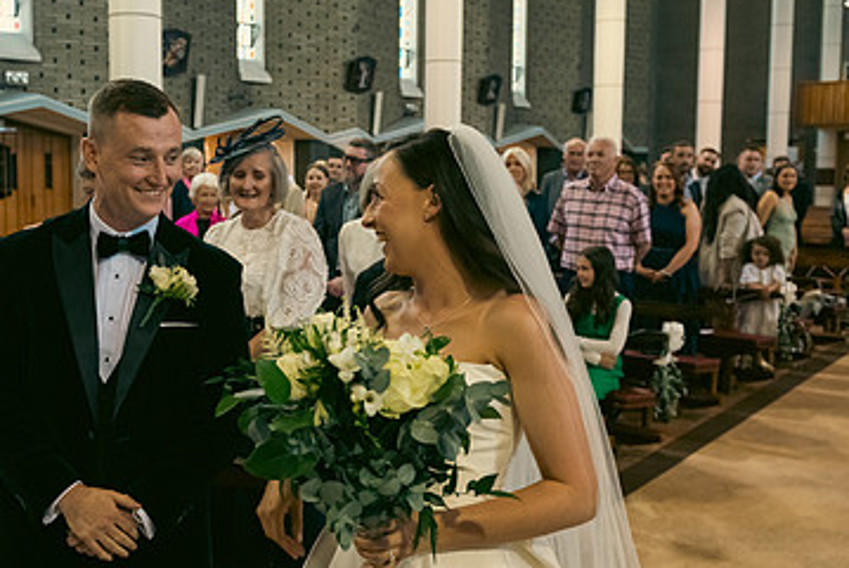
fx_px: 991
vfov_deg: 31.9
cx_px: 326
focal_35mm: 42
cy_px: 273
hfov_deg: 46.0
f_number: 3.5
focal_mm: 26
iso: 1000
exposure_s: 1/160
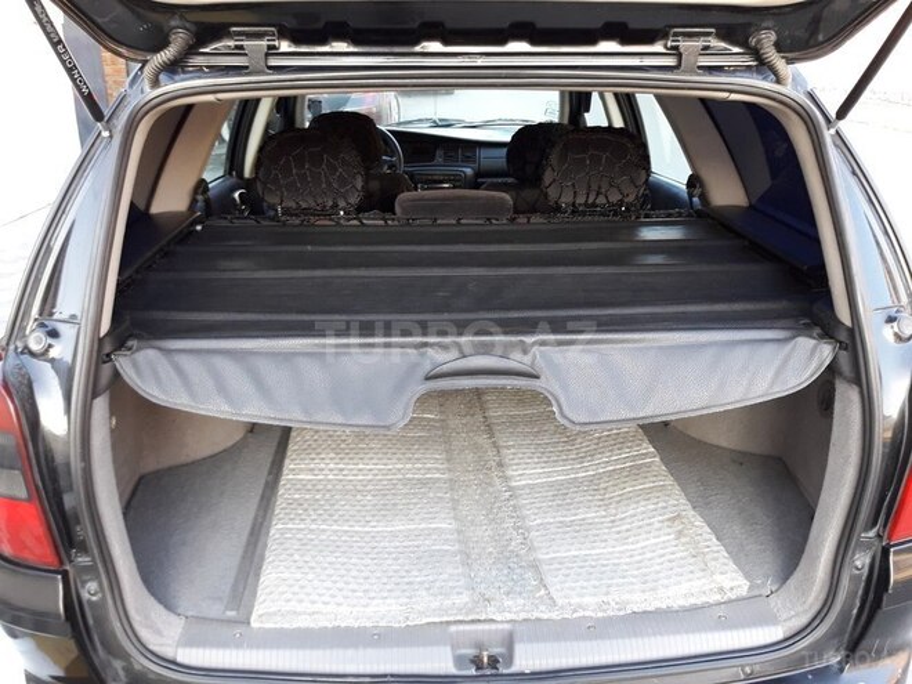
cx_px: 456
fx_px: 738
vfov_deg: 49.7
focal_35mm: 28
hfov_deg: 63.4
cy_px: 342
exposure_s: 1/33
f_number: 1.9
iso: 125
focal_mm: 3.7
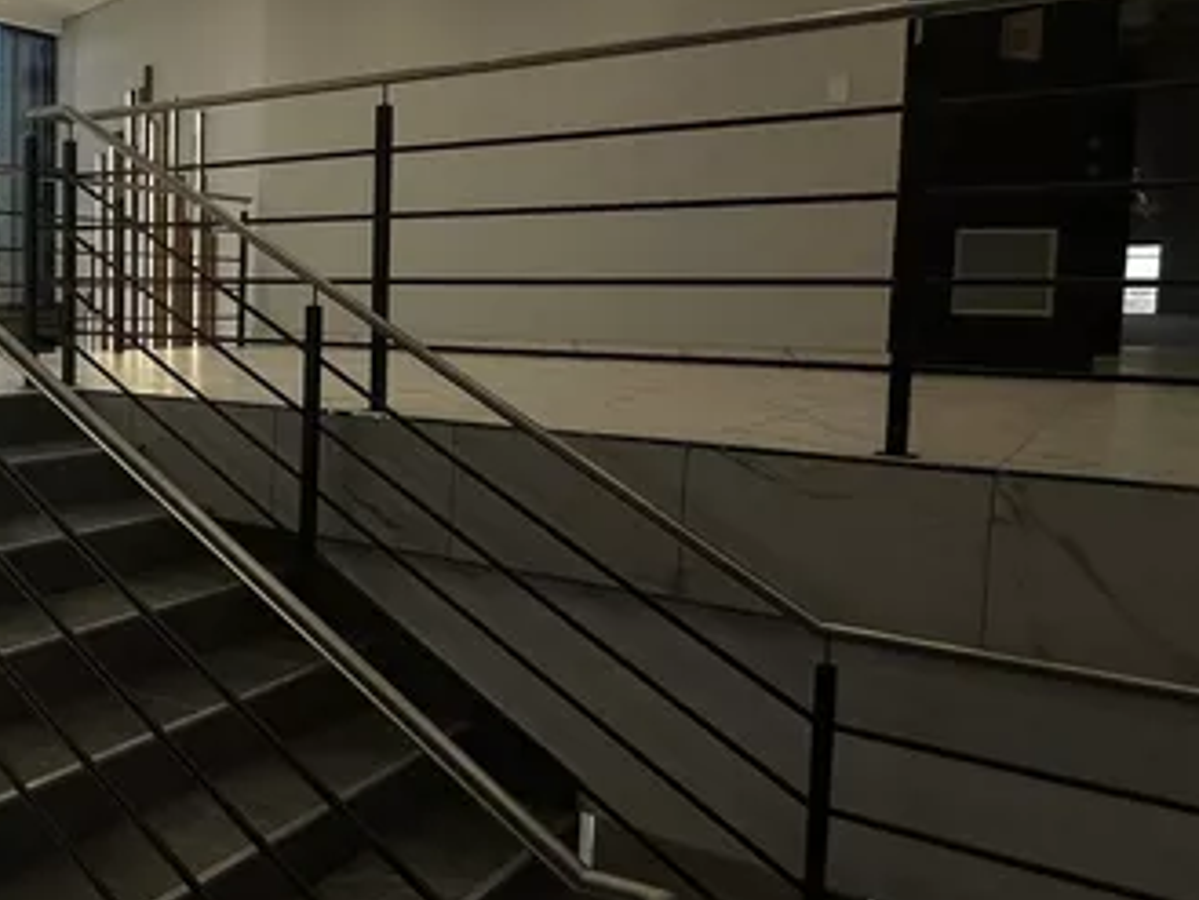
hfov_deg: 48.7
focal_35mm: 34
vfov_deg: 41.7
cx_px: 138
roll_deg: -0.9
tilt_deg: -4.3
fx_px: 1178
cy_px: 383
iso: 40
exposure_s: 1/764
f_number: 2.2
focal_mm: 2.22
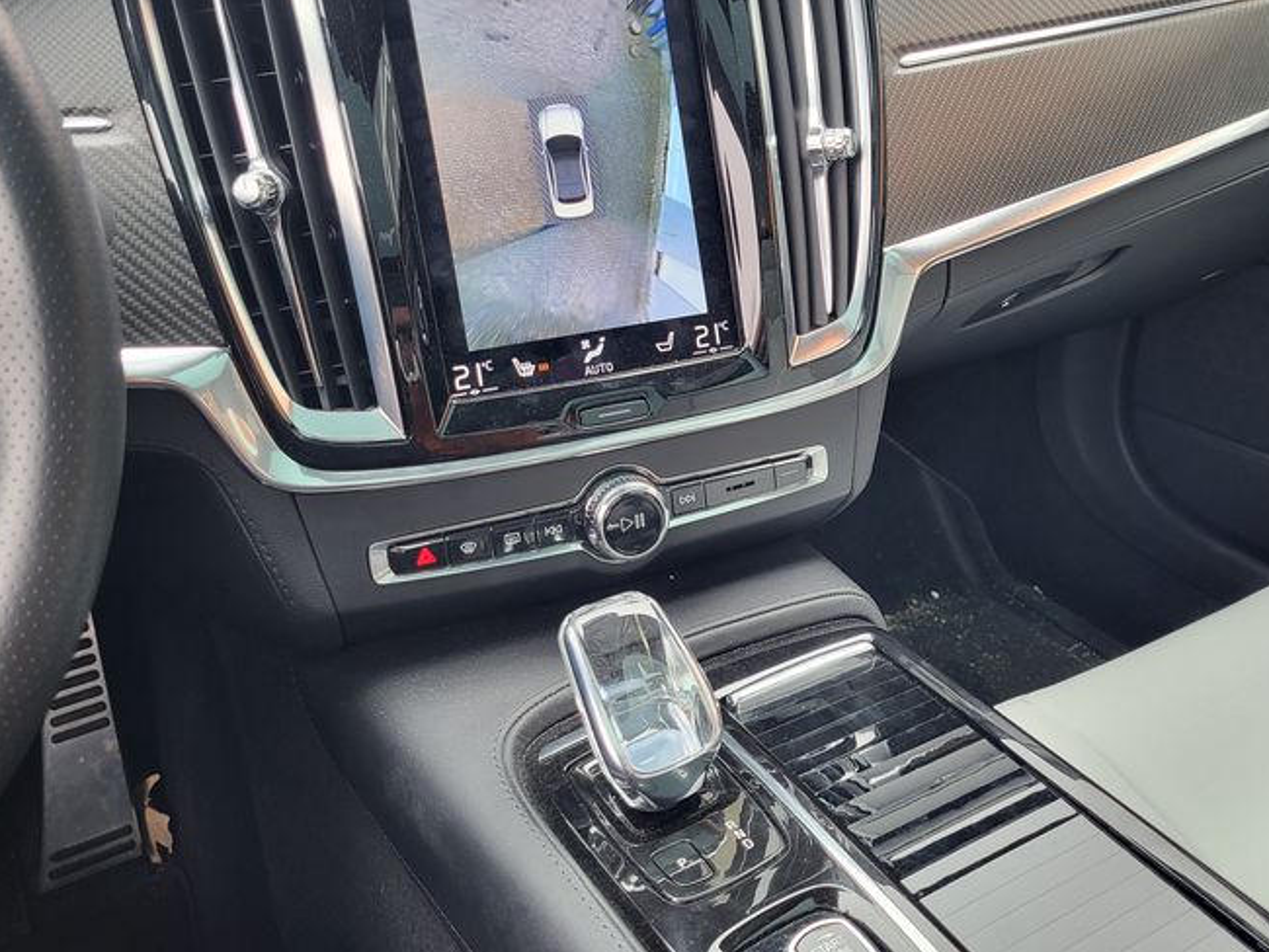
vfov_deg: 44.1
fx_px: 1174
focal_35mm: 32
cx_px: 699
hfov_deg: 56.7
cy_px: 414
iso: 80
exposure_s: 1/100
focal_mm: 5.4
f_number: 1.8
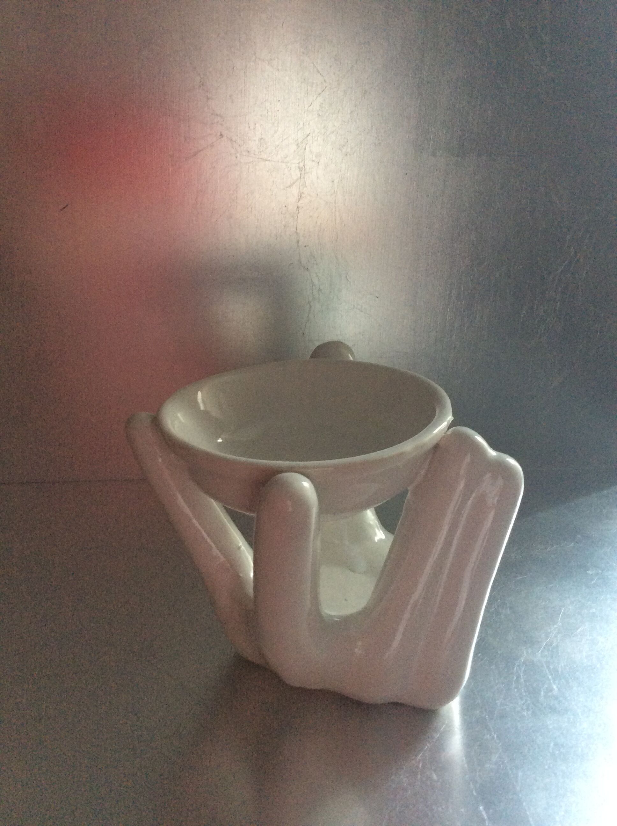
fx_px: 763
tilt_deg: -21.4
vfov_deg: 56.9
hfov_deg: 44.1
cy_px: 413
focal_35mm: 32
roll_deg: -2.1
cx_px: 308
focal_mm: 3.3
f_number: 2.4
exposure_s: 1/25
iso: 125
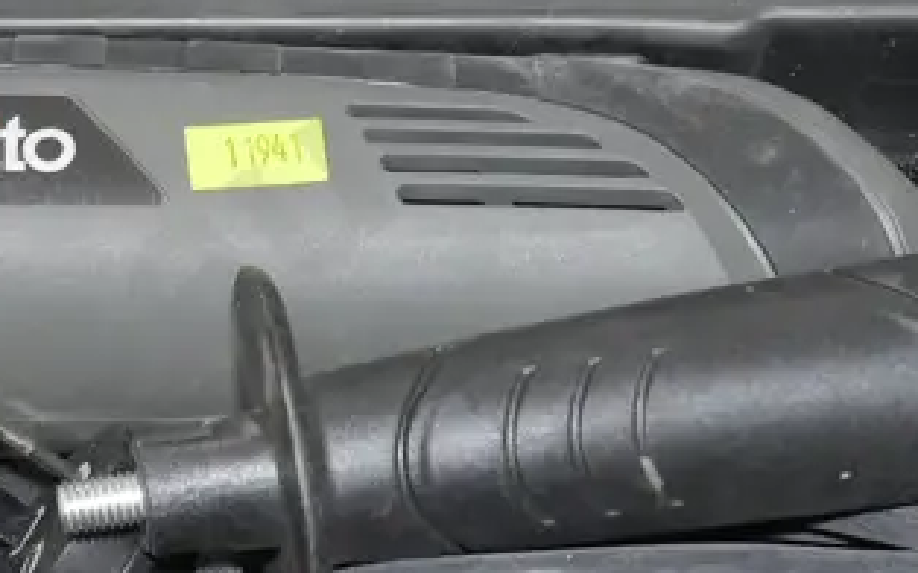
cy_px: 181
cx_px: 333
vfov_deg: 8.6
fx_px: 3801
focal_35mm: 152
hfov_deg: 13.8
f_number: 4.7
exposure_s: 1/60
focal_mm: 22
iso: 500
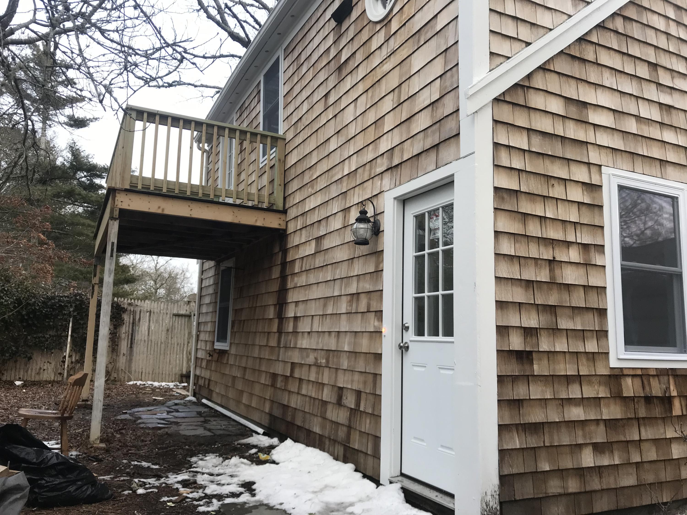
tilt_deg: +11.1
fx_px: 556
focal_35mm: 28
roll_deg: -2.8
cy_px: 258
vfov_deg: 49.7
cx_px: 344
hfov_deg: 63.4
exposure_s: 1/120
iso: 32
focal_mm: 3.99
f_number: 1.8
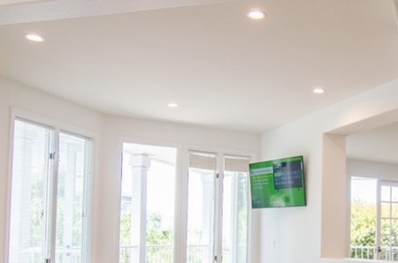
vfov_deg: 31.5
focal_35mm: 41
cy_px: 215
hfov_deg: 44.3
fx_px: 452
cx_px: 338
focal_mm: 12
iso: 200
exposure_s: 1/160
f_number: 6.3
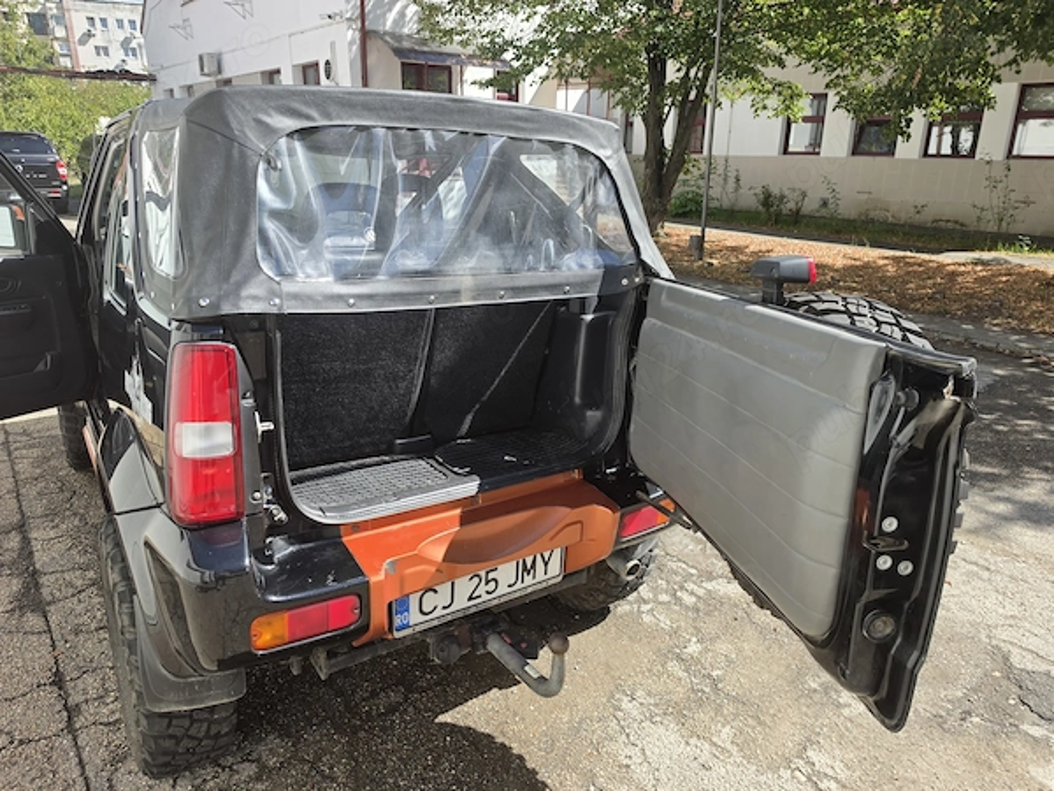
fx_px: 700
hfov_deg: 73.9
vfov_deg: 58.9
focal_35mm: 23
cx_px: 527
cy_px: 396
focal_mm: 6.5
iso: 64
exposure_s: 1/2265
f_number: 1.4
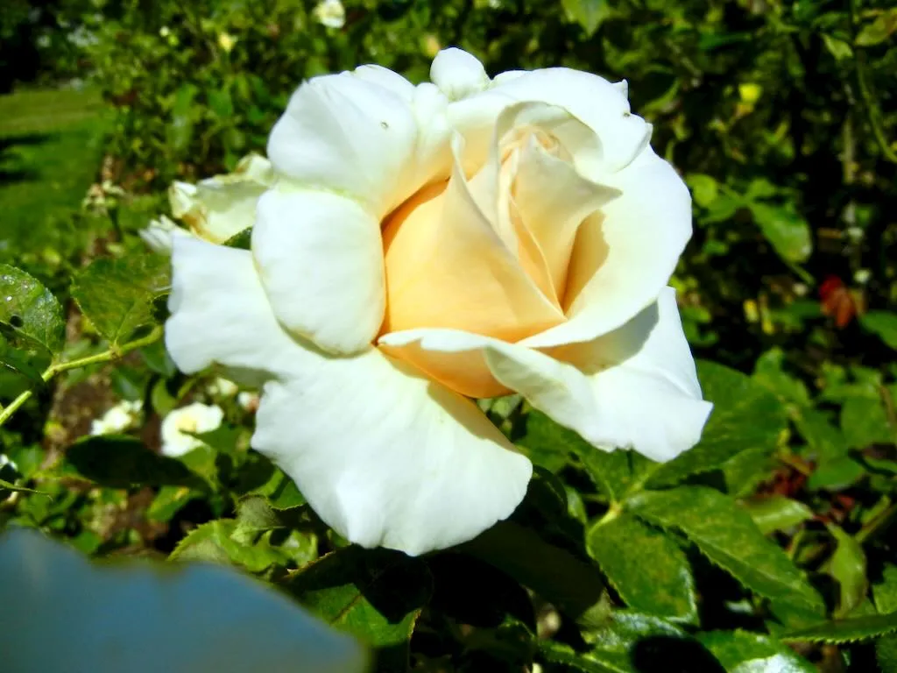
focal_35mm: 30
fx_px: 777
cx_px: 448
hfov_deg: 60.0
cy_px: 336
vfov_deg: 46.8
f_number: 7
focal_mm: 5.4
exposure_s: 1/1116
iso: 160
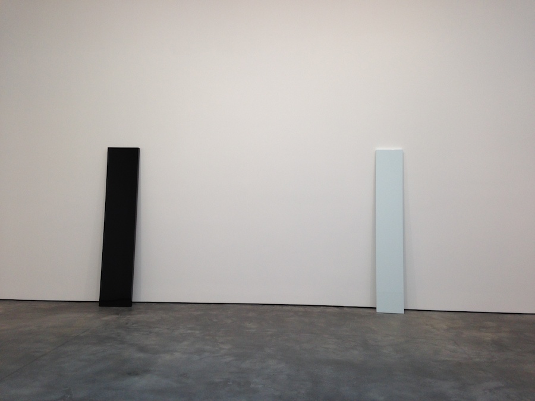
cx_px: 268
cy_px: 200
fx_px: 510
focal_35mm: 33
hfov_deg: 55.4
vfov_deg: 42.9
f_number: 2.4
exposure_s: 1/40
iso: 50
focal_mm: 4.12
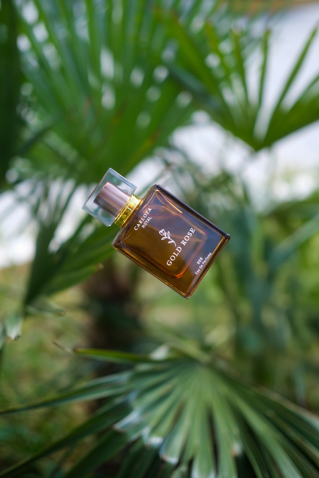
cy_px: 239
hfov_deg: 25.5
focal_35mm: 53
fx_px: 704
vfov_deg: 37.5
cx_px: 160
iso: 160
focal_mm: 35
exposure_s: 1/2000
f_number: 2
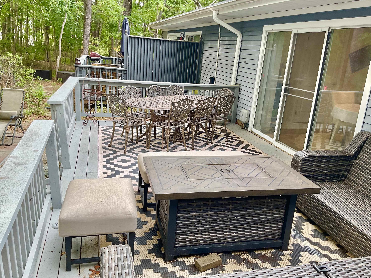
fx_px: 322
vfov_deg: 46.8
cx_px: 186
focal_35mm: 30
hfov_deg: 60.0
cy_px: 139
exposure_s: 1/120
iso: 32
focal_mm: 3
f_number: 1.8
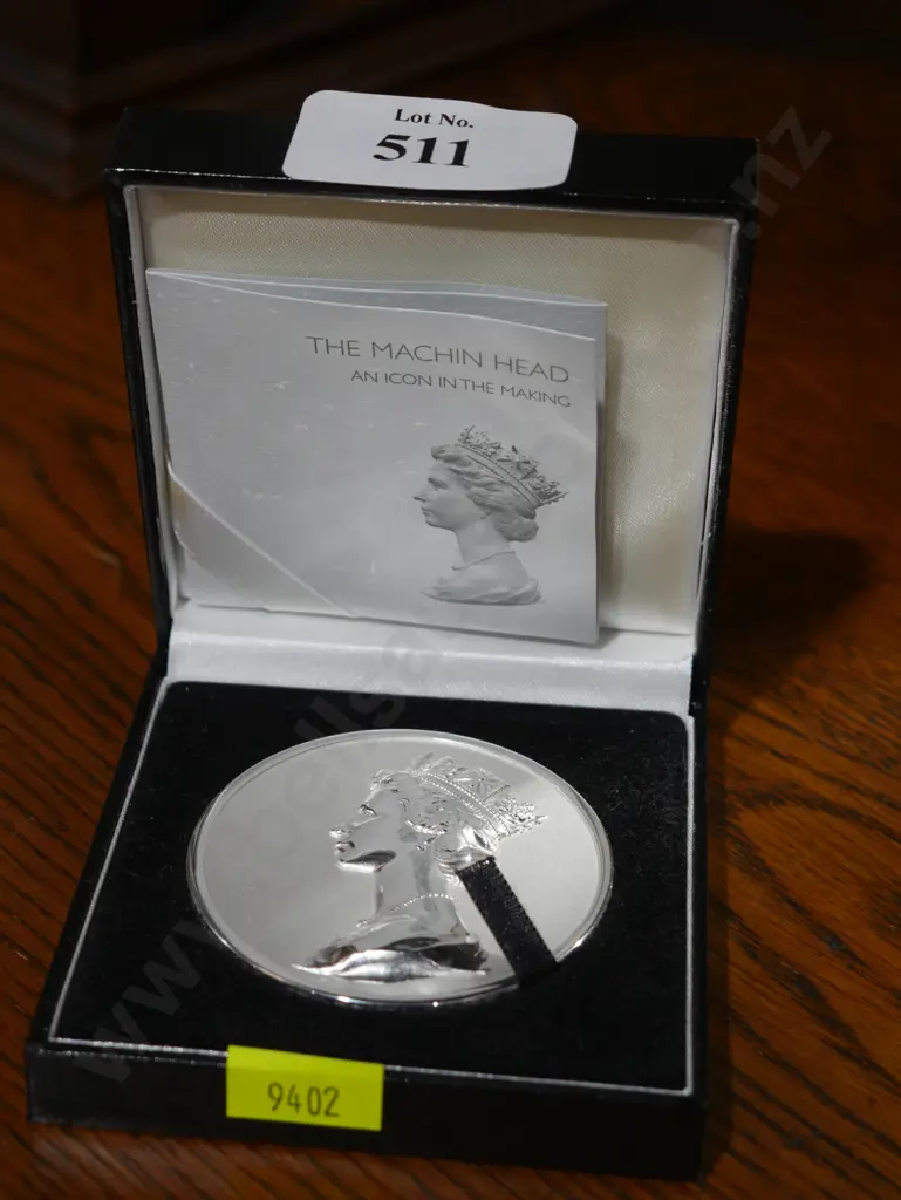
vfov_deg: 28.5
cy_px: 600
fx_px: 2358
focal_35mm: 68
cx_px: 450
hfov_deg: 21.6
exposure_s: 1/80
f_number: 5.4
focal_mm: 34
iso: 400
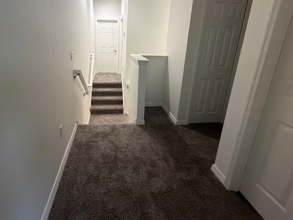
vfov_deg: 70.4
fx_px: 152
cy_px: 82
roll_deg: -1.6
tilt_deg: -15.0
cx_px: 122
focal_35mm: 18
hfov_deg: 87.0
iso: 640
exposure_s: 1/60
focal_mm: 2.22
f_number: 2.2
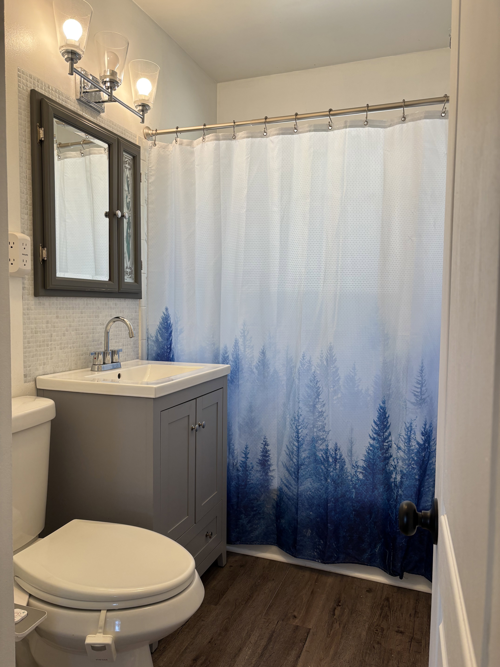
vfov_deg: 67.3
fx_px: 501
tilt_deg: -4.0
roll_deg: -1.1
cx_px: 250
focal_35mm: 26
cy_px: 334
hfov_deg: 53.1
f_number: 1.6
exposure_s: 1/120
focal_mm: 5.96
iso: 50
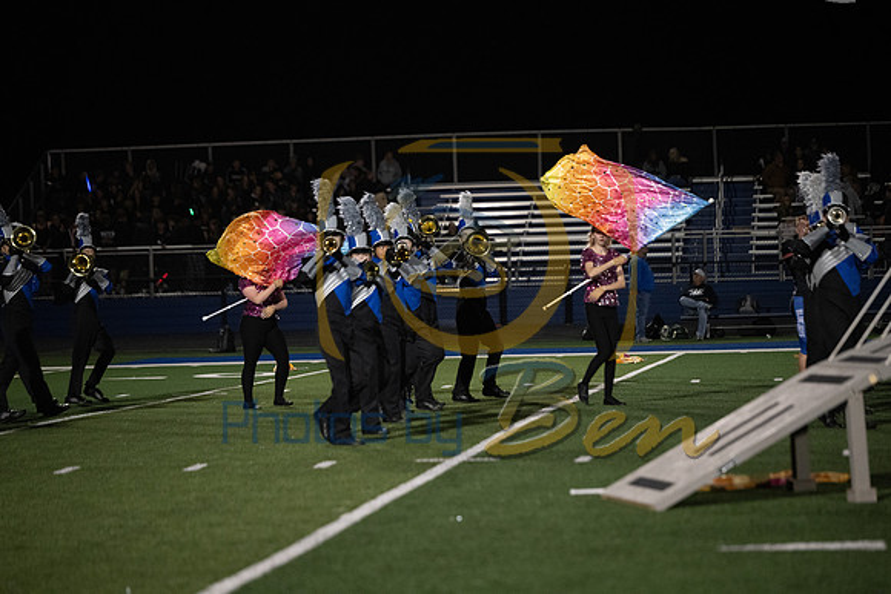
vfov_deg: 8.6
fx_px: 3961
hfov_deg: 12.8
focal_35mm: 160
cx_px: 446
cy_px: 297
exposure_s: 1/1250
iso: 5000
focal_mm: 160
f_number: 2.8
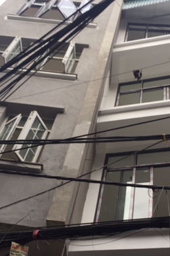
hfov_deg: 26.0
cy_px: 144
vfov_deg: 38.1
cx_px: 86
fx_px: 369
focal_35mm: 52
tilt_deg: +50.9
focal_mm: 4.15
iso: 32
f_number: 2.2
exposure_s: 1/105
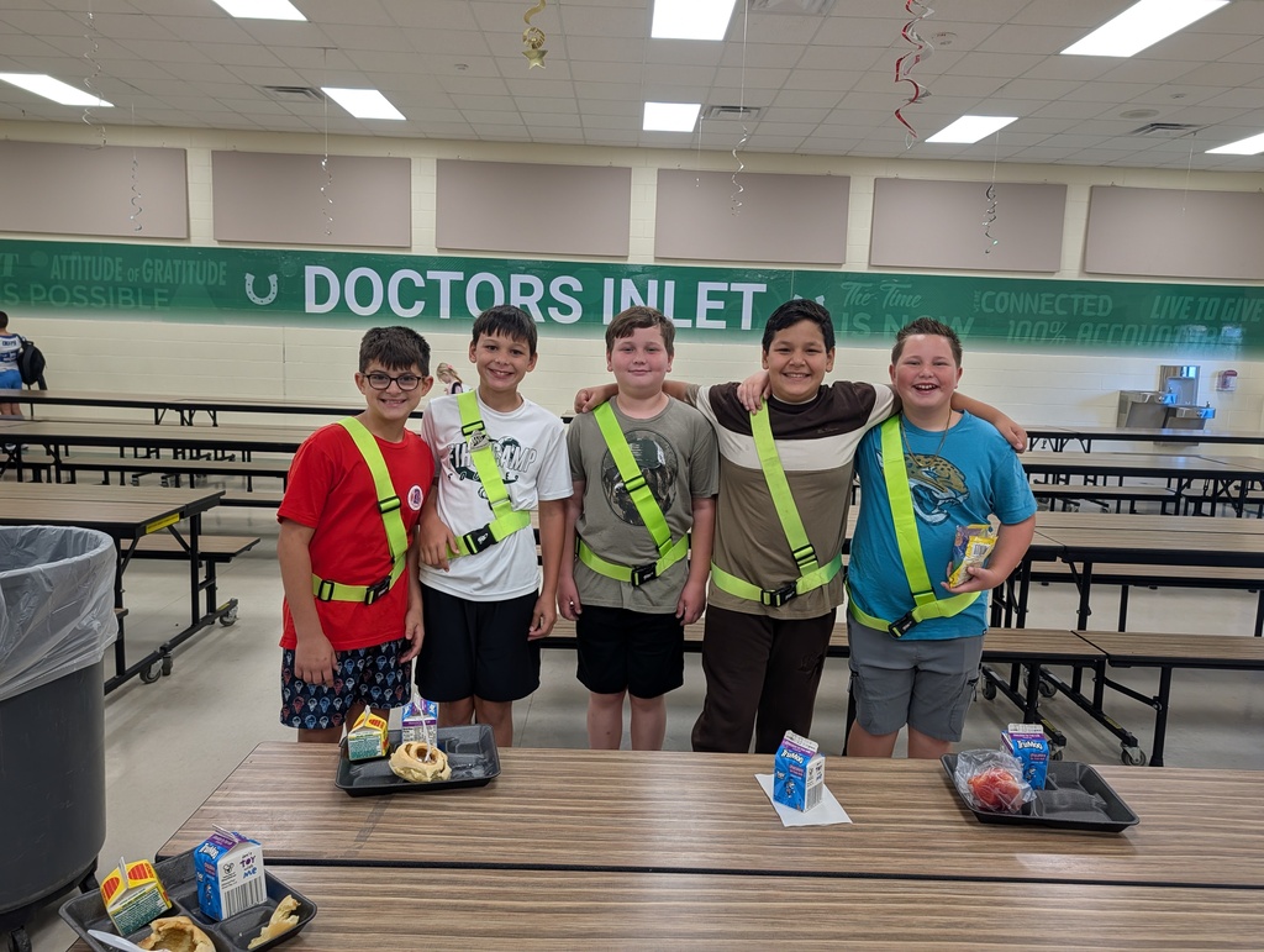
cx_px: 632
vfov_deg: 56.9
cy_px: 476
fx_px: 878
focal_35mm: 24
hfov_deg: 71.5
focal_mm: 6.9
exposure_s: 1/100
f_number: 1.68
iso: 85
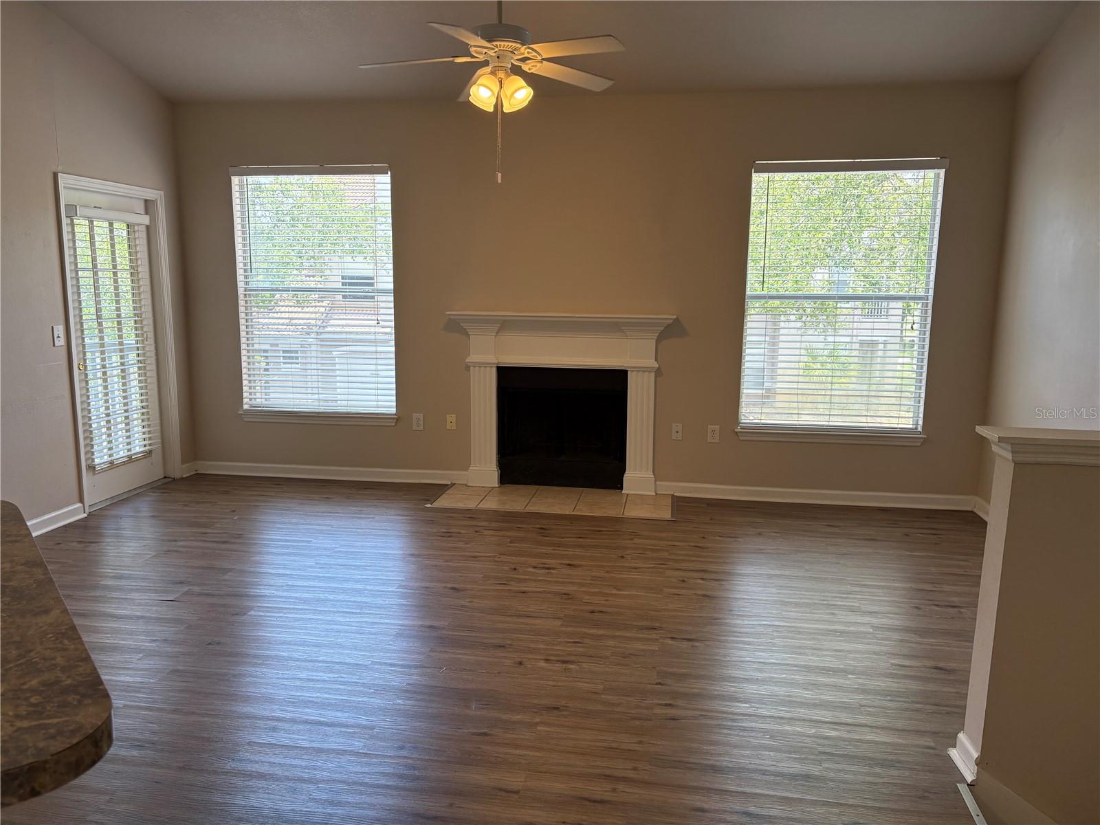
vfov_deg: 53.1
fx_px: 826
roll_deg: -0.4
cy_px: 412
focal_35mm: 26
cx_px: 550
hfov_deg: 67.3
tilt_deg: -9.0
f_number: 1.6
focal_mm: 5.96
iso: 64
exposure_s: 1/232
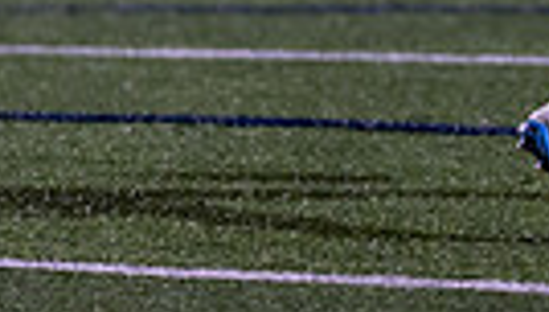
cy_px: -450
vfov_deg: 1.4
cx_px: 818
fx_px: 12457
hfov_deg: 2.5
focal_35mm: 854
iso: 1250
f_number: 1.8
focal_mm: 135
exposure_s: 1/1000
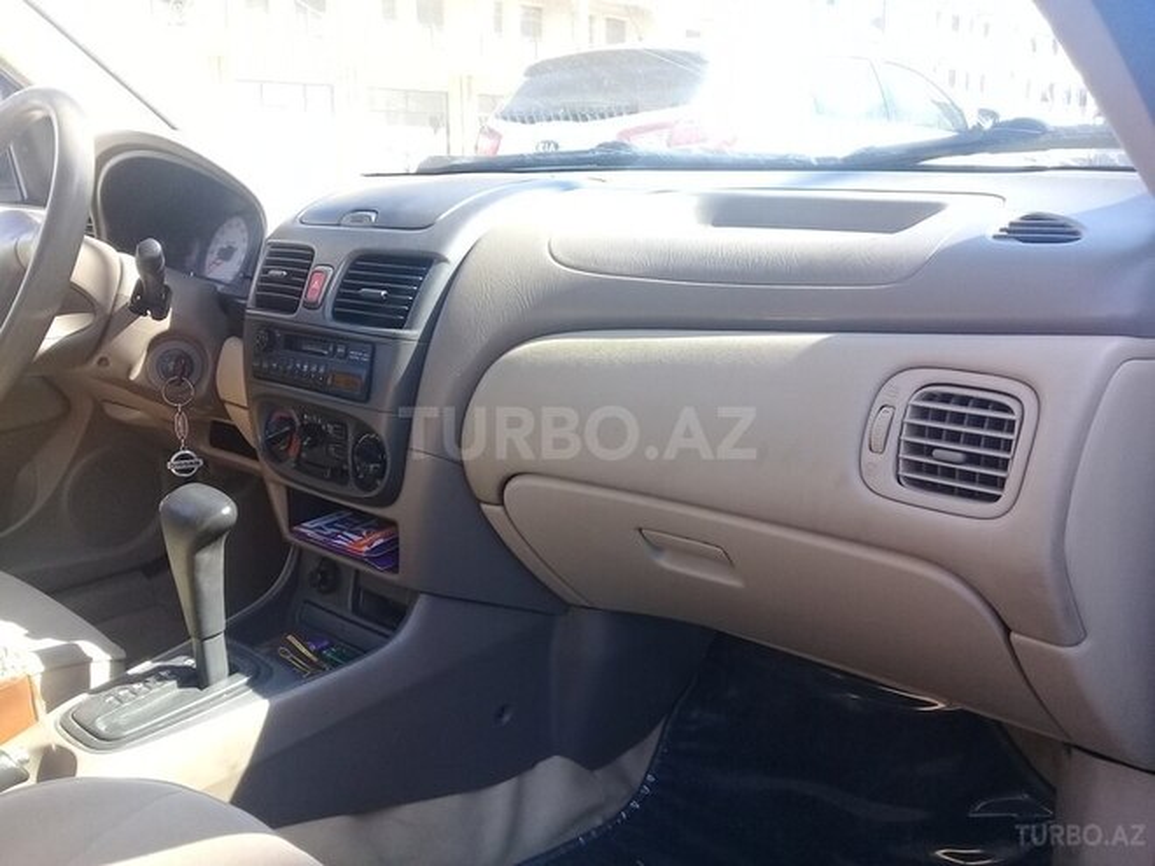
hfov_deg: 58.4
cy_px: 433
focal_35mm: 31
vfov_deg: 45.4
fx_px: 1034
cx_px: 578
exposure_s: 1/114
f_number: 2.2
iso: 50
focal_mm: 3.3
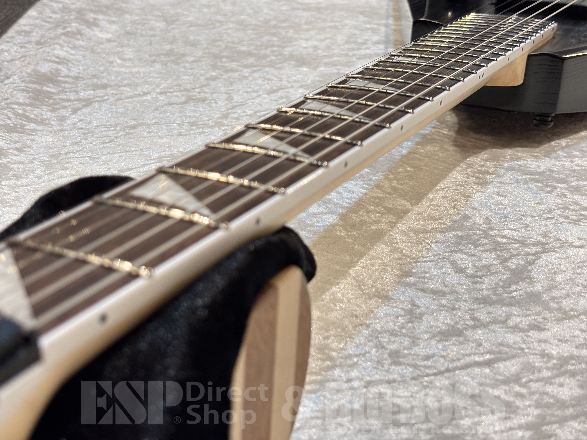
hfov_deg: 36.8
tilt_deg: -24.2
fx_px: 882
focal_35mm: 52
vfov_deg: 28.0
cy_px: 220
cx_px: 294
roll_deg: -2.4
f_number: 1.6
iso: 100
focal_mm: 5.96
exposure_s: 1/60
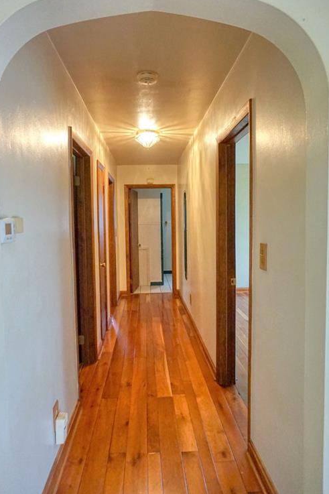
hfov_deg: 51.3
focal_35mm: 25
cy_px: 243
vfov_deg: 71.5
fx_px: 343
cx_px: 164
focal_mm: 16
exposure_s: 1/160
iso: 2000
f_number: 3.5
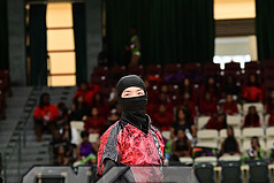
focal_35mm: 207
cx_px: 191
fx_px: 1576
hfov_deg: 9.9
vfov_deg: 6.6
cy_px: 197
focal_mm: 85
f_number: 3.2
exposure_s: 1/1000
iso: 6400
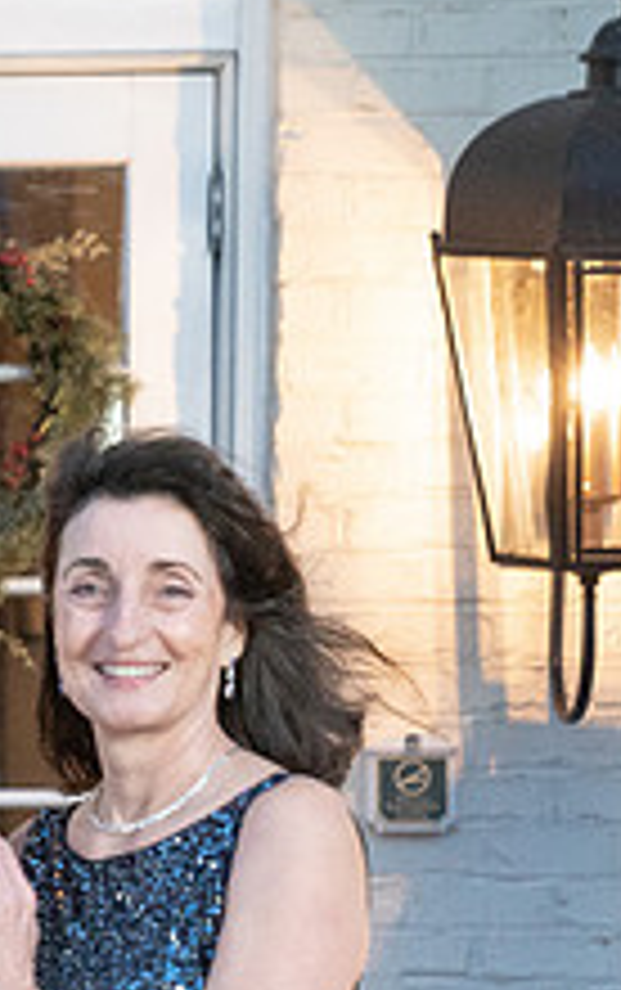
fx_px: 6023
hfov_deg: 5.8
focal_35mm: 223
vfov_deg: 9.4
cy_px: 899
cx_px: -518
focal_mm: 70
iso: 4000
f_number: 4
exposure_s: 1/100
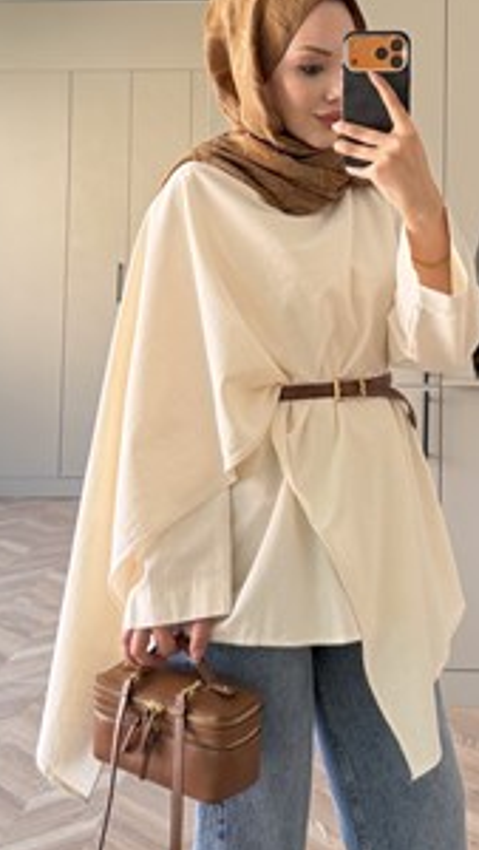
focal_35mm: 36
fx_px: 812
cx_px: 272
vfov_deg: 54.3
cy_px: 293
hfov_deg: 32.8
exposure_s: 1/121
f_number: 1.78
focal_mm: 6.76
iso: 125
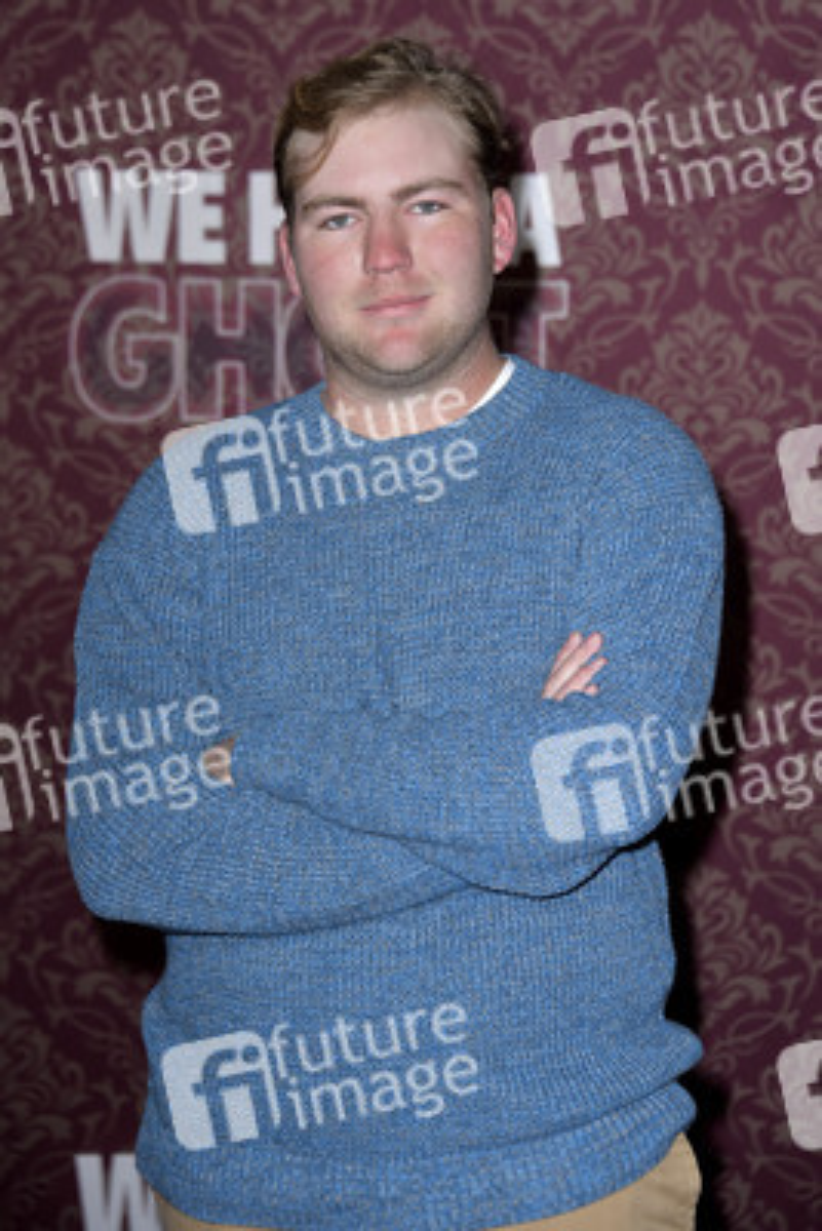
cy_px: 616
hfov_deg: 11.2
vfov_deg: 16.8
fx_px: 4175
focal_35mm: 122
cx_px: 411
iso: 400
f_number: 6.3
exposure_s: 1/250
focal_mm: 122
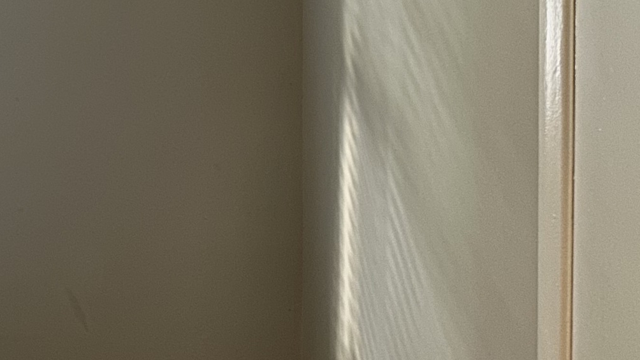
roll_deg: +1.6
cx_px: -312
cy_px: -94
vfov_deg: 14.5
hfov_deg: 22.1
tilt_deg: -2.4
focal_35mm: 80
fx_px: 1358
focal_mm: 6.86
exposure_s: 1/60
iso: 400
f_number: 1.78
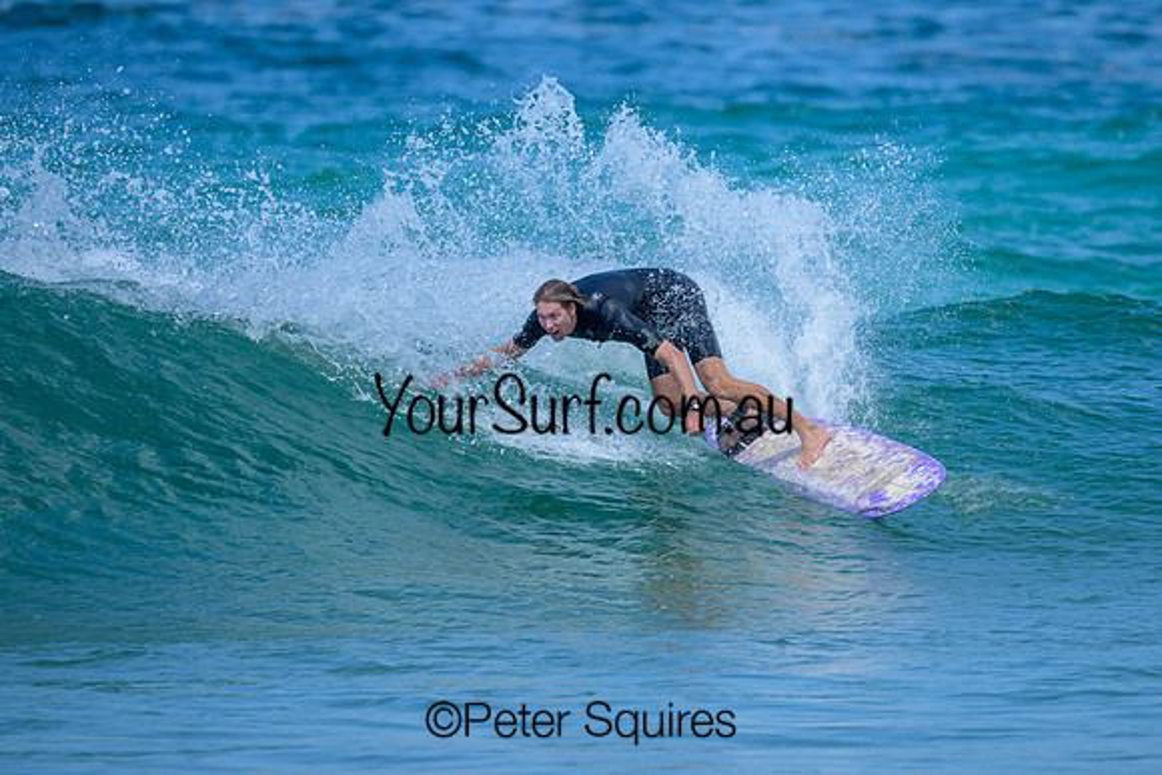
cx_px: 602
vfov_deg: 1.3
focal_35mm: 1092
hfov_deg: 1.9
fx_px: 35243
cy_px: 302
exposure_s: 1/2000
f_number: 6.3
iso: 450
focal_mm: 800
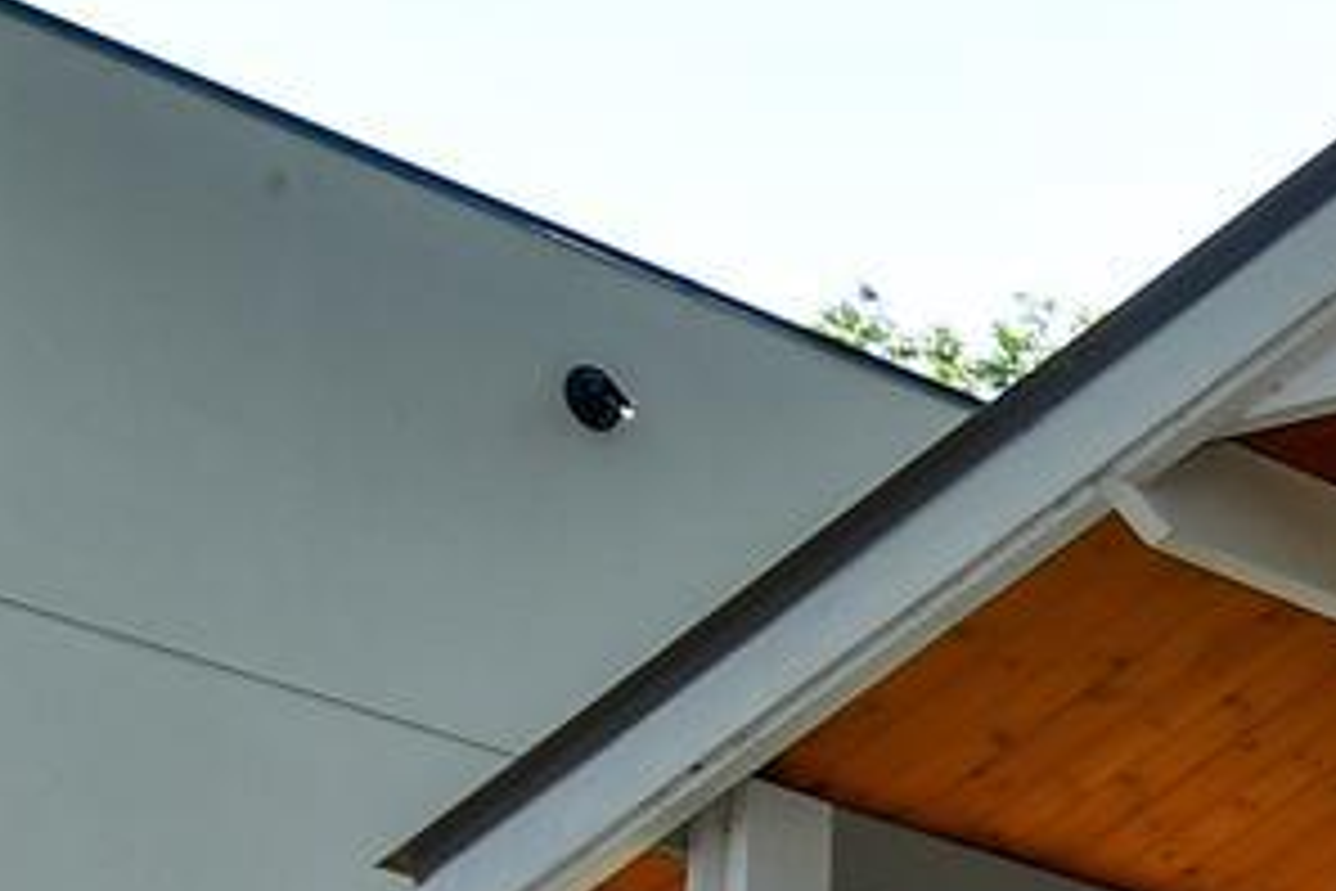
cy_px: 2032
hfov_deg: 13.8
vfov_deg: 9.9
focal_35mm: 124
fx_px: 4601
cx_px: 2762
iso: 100
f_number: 6.3
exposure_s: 1/160
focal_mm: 12
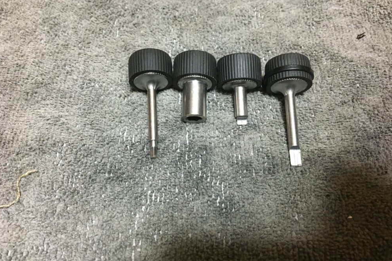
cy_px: 135
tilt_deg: -57.3
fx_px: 338
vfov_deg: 42.3
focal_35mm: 31
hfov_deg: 60.3
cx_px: 197
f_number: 2.2
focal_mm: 4.15
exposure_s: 1/15
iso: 200
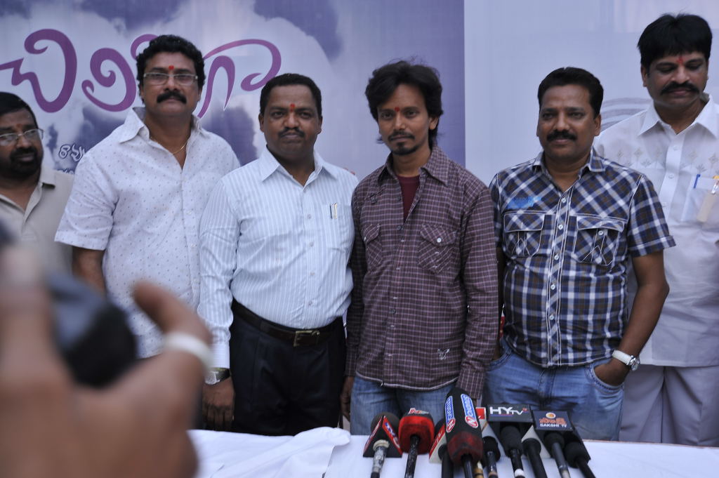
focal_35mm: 38
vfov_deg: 35.0
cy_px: 239
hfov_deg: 50.7
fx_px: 758
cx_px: 360
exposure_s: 1/160
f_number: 5.6
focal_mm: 38
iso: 250
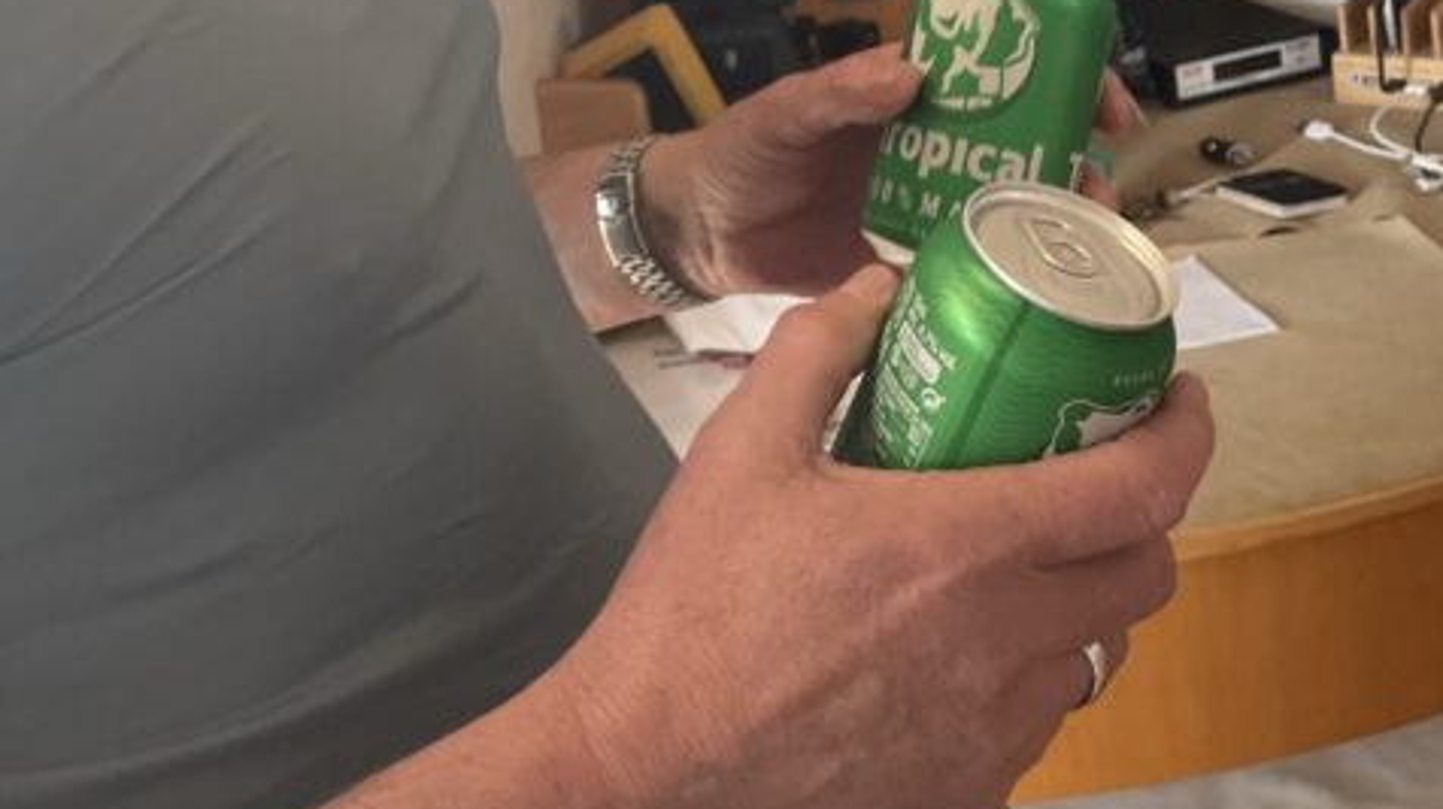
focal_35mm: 61
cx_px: 437
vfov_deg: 18.5
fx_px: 2332
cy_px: -188
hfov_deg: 33.9
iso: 100
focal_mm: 4.2
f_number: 1.6
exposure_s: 1/121
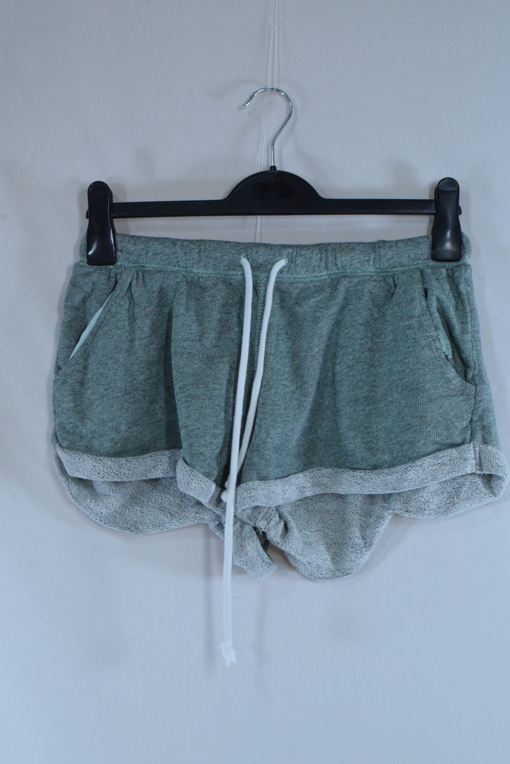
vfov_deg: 35.0
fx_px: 1210
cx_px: 255
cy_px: 382
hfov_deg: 23.8
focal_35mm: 57
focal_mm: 38
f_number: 18
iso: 3200
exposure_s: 1/160
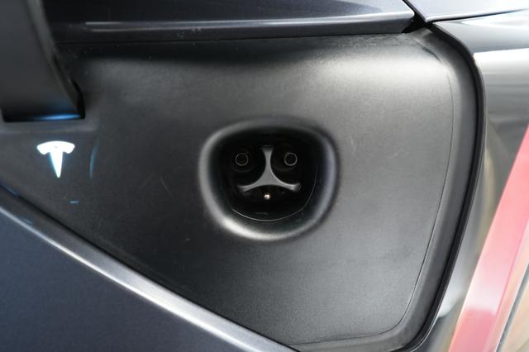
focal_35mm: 28
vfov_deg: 46.4
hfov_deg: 65.5
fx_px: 411
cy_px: 176
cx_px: 264
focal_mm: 28
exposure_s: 1/30
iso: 1250
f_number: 2.8
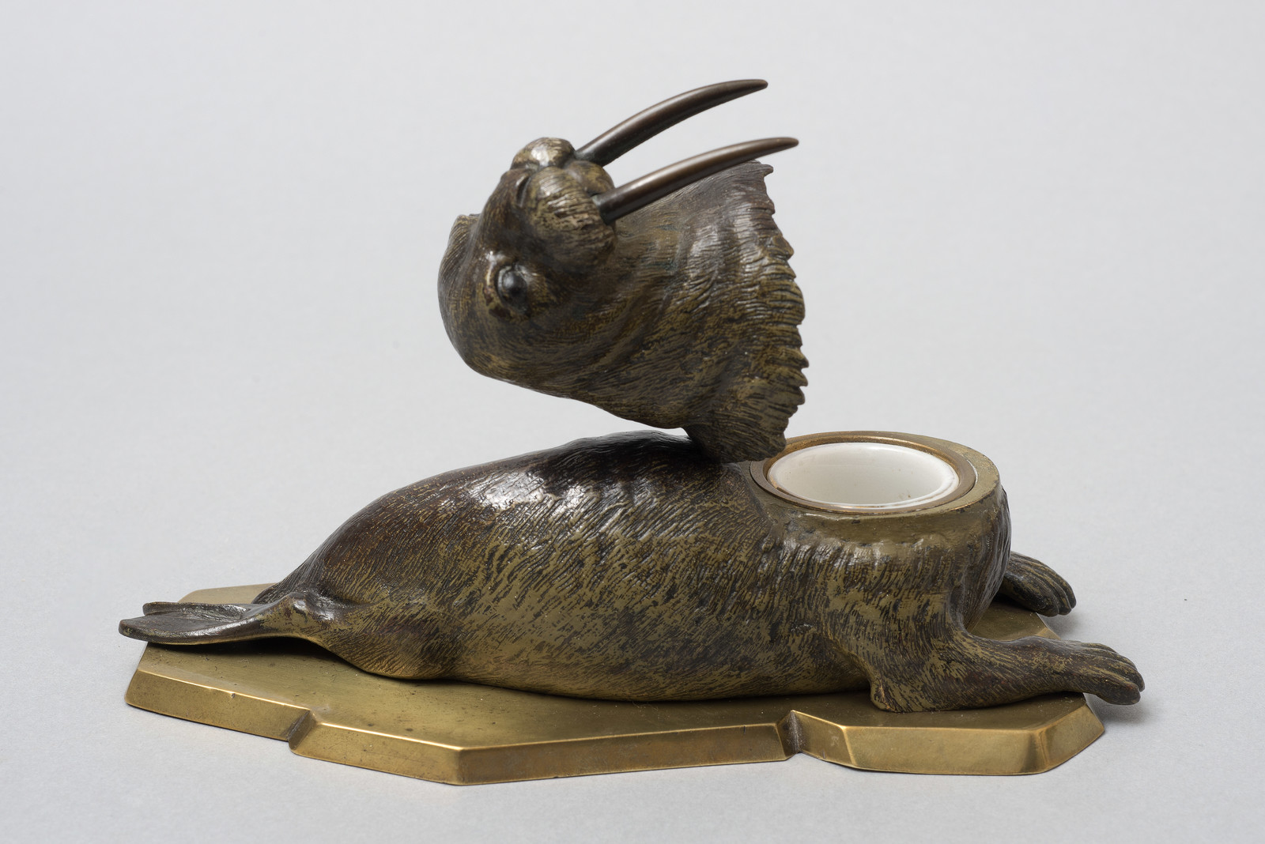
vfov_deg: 22.6
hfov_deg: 33.4
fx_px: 2109
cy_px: 422
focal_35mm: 60
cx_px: 632
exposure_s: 1/200
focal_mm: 60
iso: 100
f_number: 16
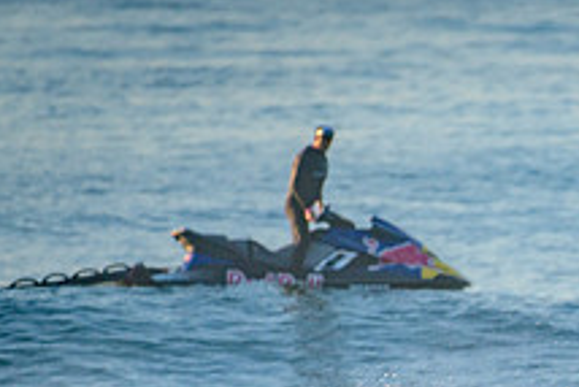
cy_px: 456
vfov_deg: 1.0
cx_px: 649
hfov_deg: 1.5
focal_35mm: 1352
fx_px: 21759
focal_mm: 500
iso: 500
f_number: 5.6
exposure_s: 1/2000
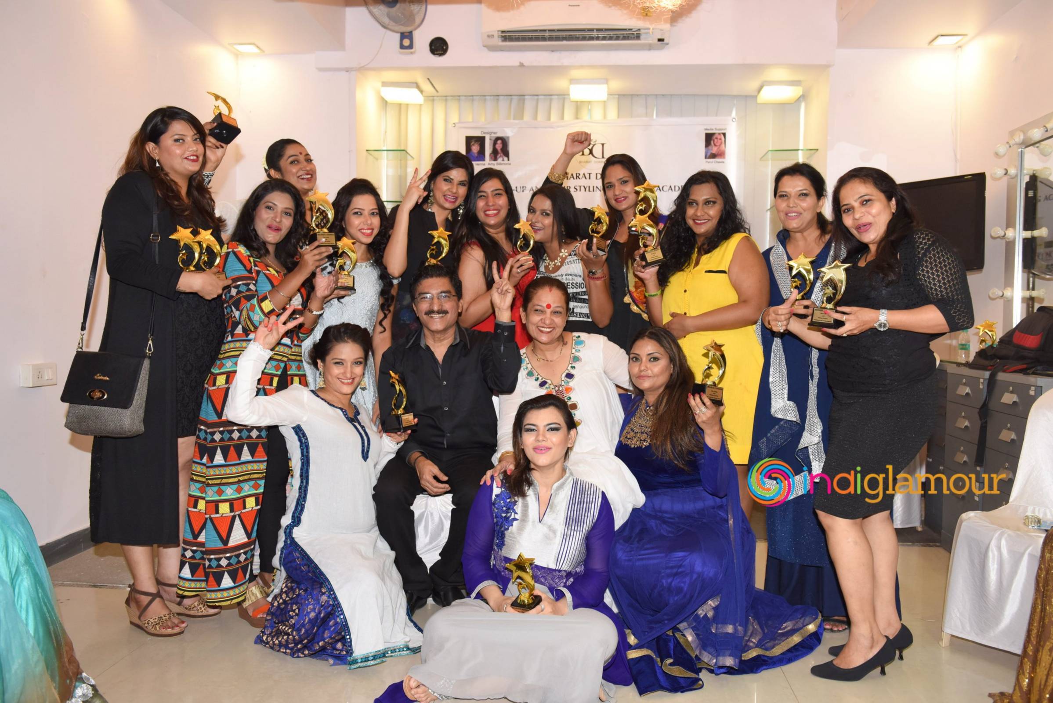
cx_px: 526
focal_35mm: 29
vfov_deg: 45.0
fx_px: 849
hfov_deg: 63.6
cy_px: 352
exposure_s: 1/100
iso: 1100
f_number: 4.5
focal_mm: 29
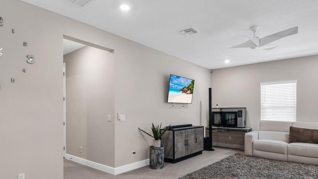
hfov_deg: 81.2
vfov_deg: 51.2
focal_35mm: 22
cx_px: 162
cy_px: 106
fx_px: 186
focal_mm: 10
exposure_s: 1/6
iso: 100
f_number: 7.1
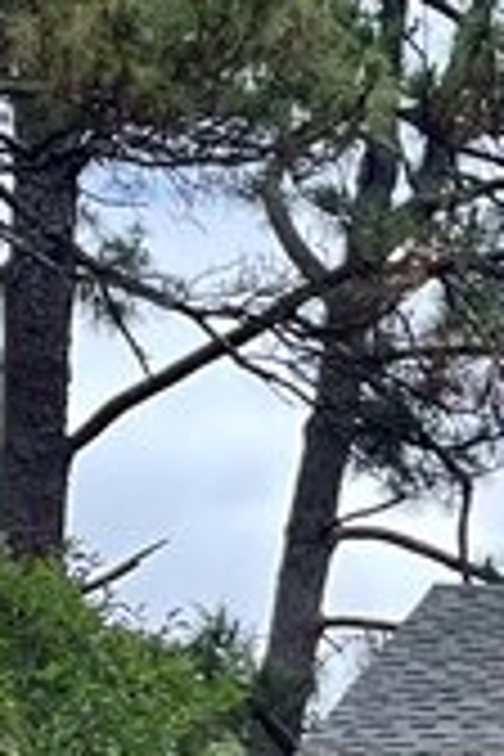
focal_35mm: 165
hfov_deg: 7.6
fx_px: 3465
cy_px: 738
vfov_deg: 12.3
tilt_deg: +12.2
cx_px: 1305
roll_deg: -0.3
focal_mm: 5.1
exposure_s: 1/2717
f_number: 1.6
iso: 32
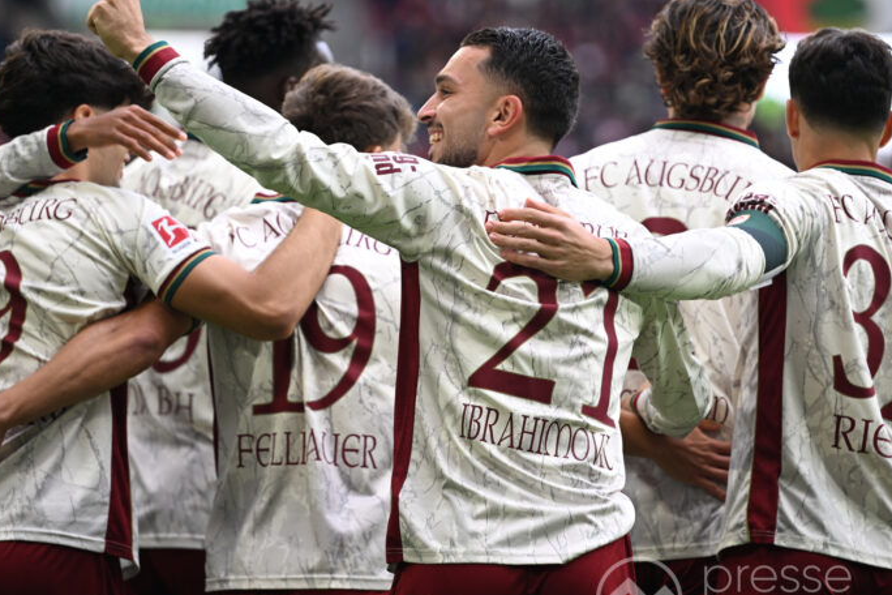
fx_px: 5451
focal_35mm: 220
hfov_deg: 9.4
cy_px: 289
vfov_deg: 6.2
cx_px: 378
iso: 250
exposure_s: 1/500
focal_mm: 175
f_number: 2.8
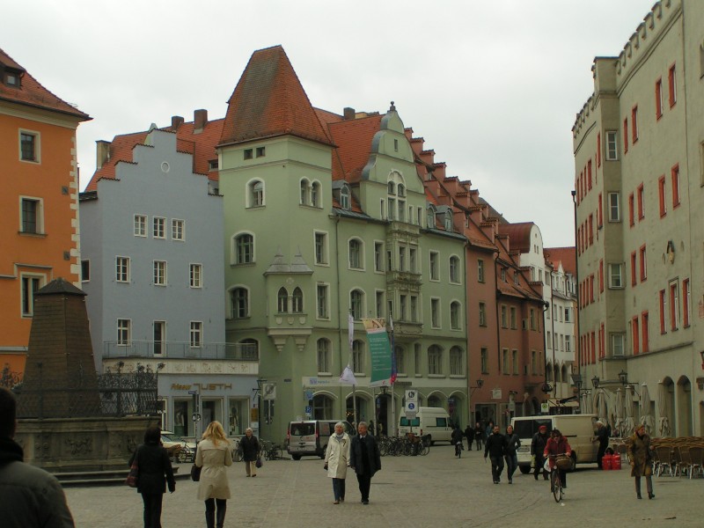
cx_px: 352
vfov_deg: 23.3
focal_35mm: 63
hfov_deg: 30.7
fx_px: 1281
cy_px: 264
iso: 50
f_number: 5.6
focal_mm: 9.7
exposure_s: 1/200
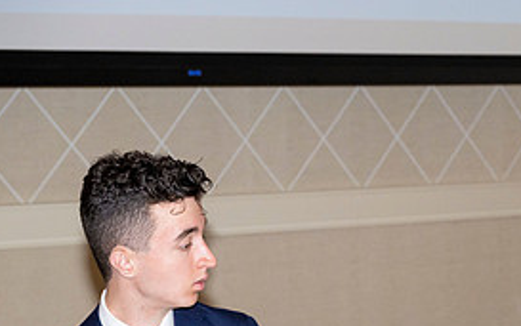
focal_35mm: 171
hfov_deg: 12.1
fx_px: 2430
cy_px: 338
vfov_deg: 7.6
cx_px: 546
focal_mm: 79
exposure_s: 1/100
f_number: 5.6
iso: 1000
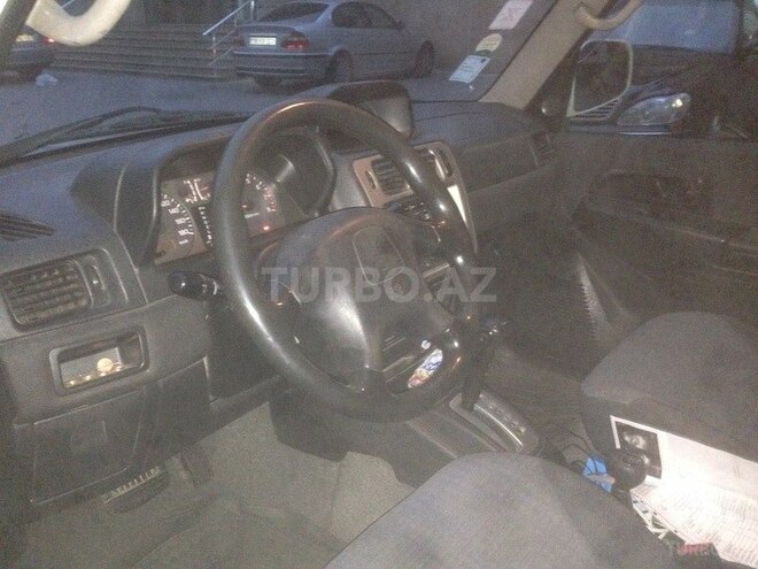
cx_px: 379
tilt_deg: -19.9
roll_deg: -2.2
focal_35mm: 33
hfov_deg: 55.4
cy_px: 284
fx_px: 723
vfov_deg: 42.9
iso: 640
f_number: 2.4
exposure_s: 1/16
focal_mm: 4.12
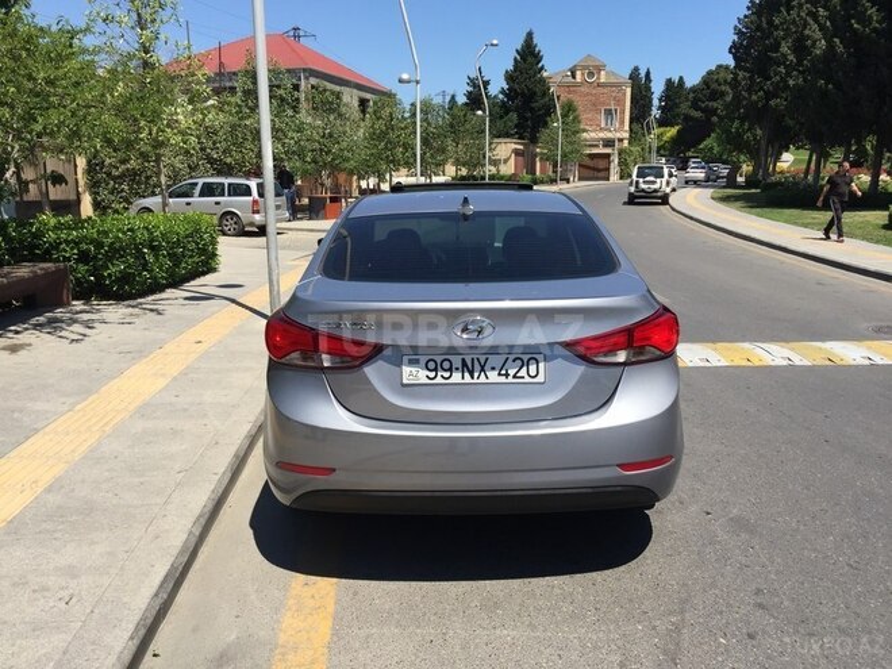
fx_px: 747
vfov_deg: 48.2
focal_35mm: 29
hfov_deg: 61.7
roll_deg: -1.4
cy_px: 334
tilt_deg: -11.8
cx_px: 446
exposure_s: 1/1883
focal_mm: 4.15
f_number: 2.2
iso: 32
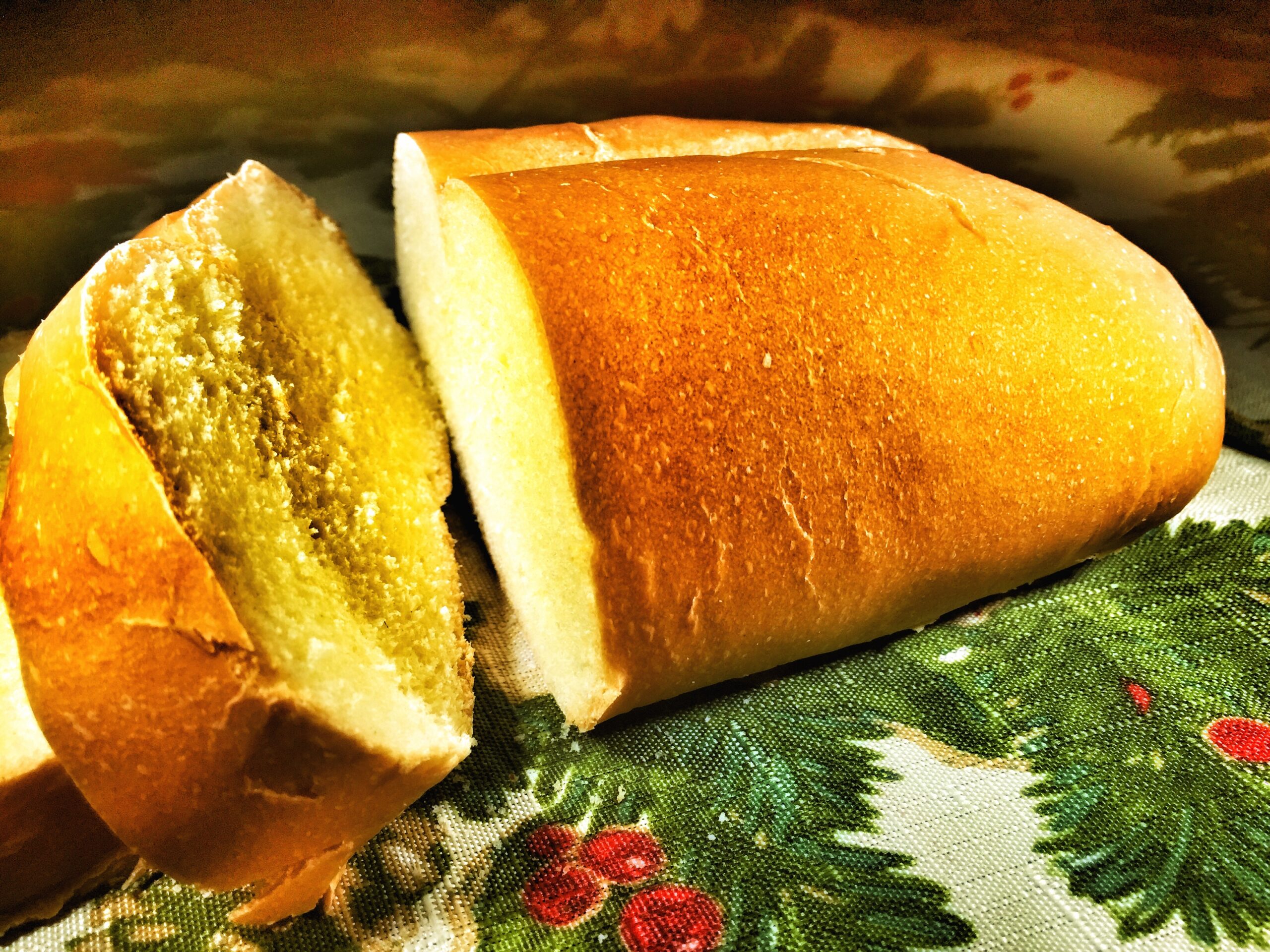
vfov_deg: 48.2
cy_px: 476
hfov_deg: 61.7
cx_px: 635
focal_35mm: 29
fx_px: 1064
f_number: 2.2
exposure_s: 1/1014
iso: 32
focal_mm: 4.15
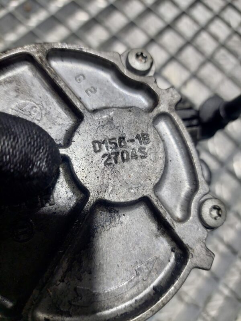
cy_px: 160
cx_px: 120
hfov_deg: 54.9
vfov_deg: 69.4
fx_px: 232
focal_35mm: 25
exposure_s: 1/50
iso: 100
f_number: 1.8
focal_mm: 5.23
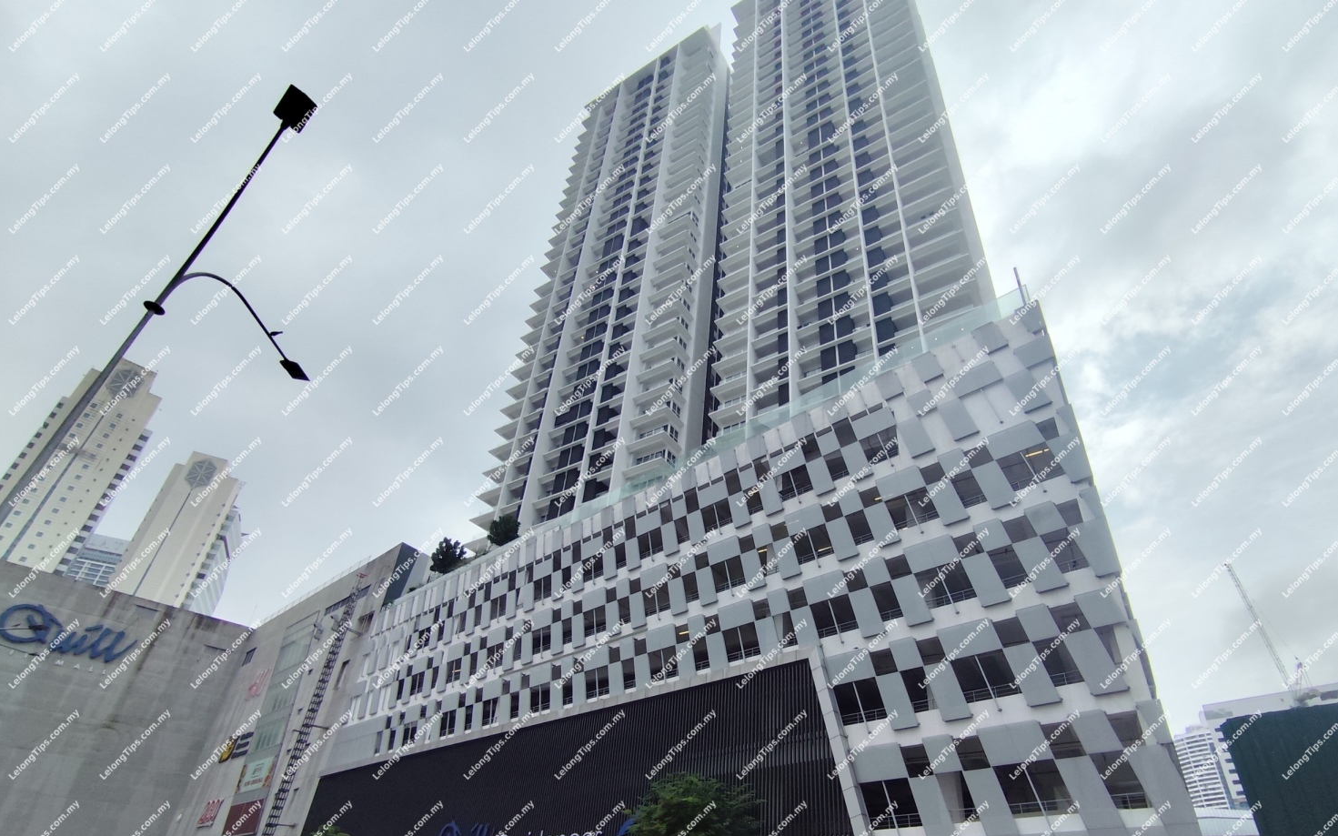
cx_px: 669
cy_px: 474
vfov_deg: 67.7
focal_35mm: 17
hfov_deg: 94.4
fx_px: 620
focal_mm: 1.65
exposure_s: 1/2349
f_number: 2.2
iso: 50
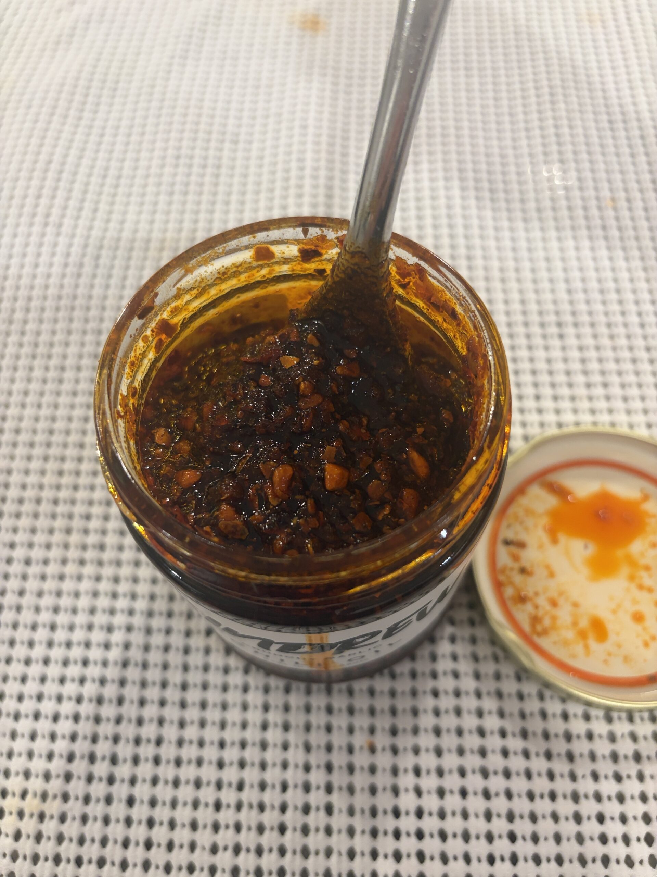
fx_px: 658
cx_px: 328
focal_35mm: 26
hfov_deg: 53.1
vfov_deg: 67.3
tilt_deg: -62.6
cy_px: 438
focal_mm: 5.96
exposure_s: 1/60
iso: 200
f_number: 1.6
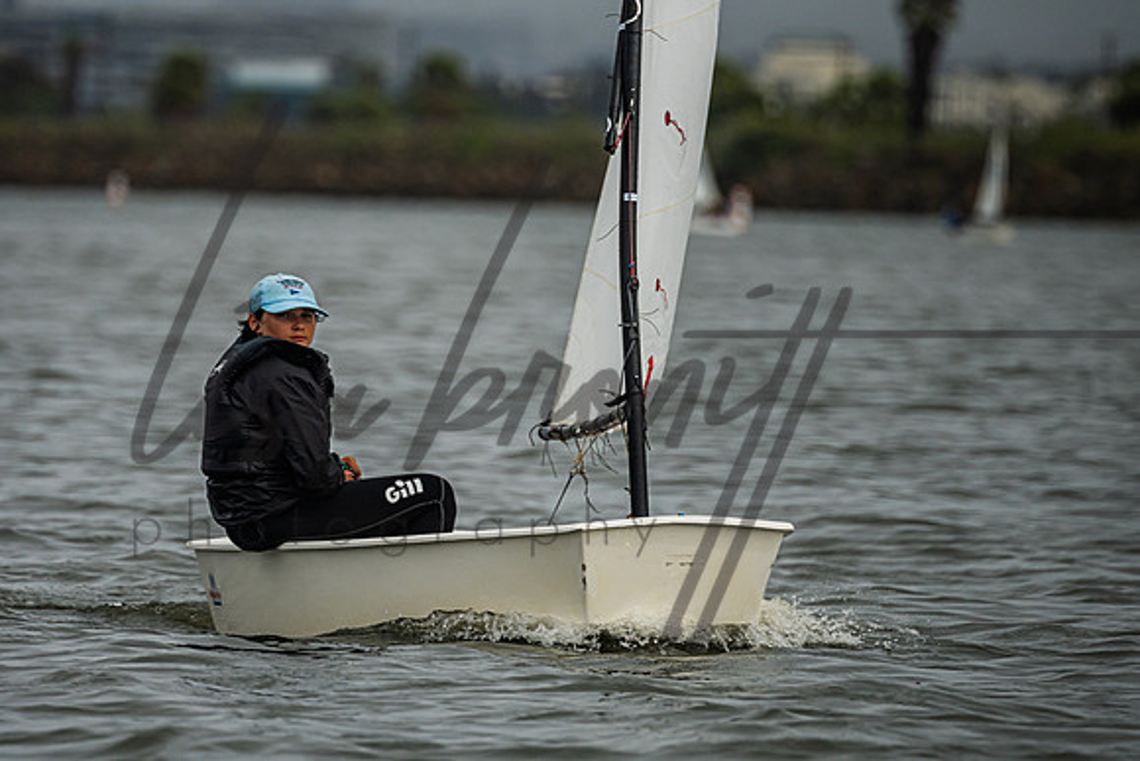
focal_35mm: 556
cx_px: 438
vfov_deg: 2.5
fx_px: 17604
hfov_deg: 3.7
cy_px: 249
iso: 320
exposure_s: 1/5000
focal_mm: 400
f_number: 5.6
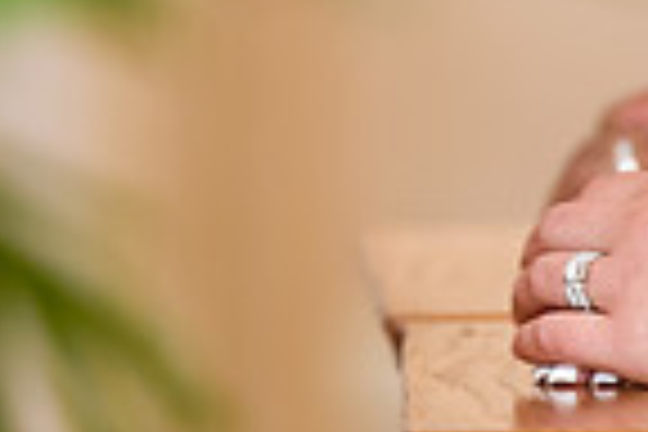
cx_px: 261
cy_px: 50
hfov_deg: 2.6
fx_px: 14507
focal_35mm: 806
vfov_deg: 1.7
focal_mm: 200
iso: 1600
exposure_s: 1/200
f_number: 3.2
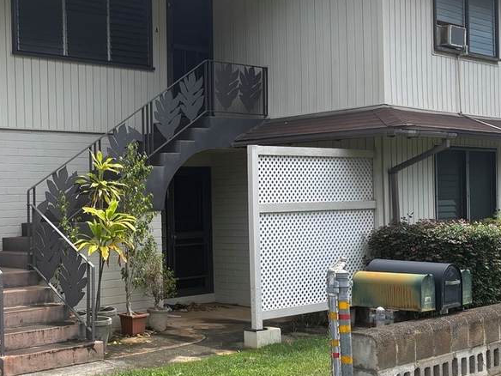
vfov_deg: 25.7
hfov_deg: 33.1
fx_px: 825
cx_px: 119
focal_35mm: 57
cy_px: 202
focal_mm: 5.96
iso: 50
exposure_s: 1/2857
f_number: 1.6
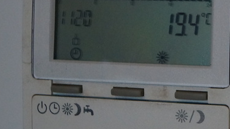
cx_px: 336
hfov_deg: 14.1
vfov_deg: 8.5
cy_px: 52
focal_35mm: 143
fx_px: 872
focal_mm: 28
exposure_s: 1/60
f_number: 4.5
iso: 1000
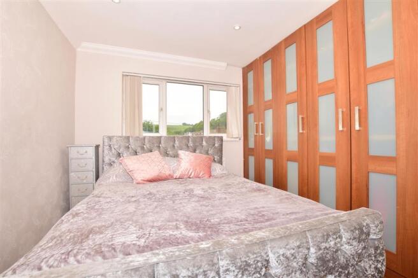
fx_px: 174
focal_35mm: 15
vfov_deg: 77.3
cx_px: 209
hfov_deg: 100.4
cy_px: 139
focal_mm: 10
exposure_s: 1/200
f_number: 14
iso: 400
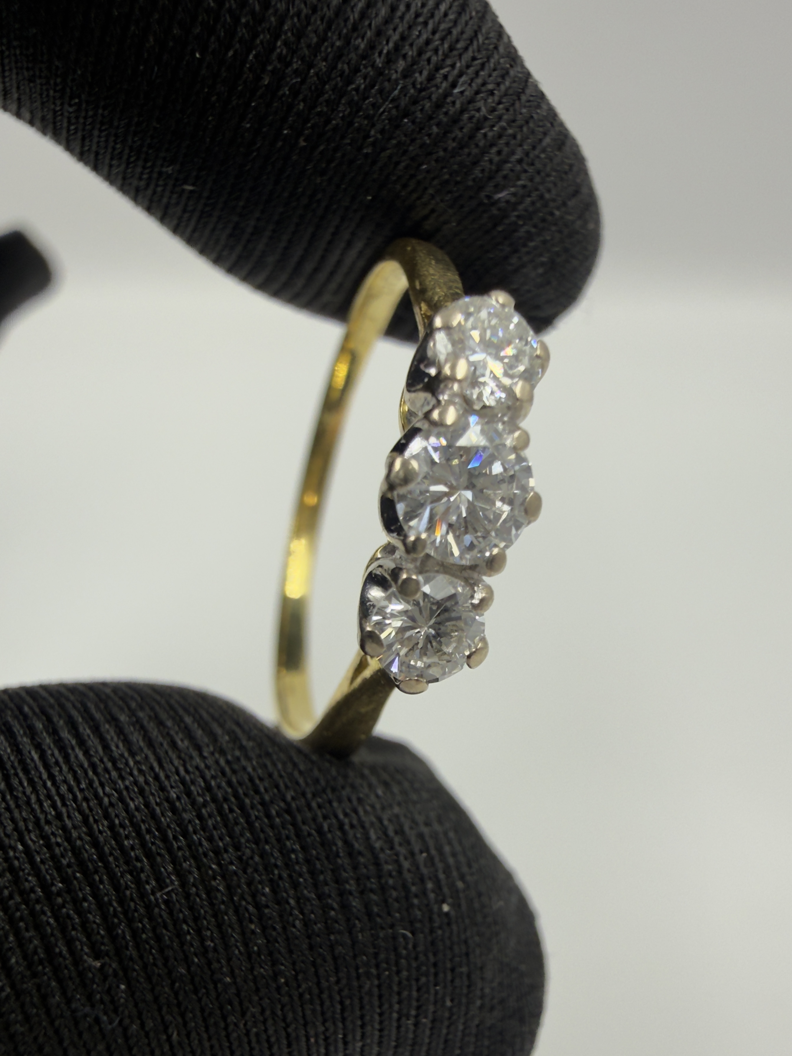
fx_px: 732
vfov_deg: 71.6
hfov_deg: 56.8
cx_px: 396
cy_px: 528
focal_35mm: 24
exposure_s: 1/197
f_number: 2.2
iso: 40
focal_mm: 2.22
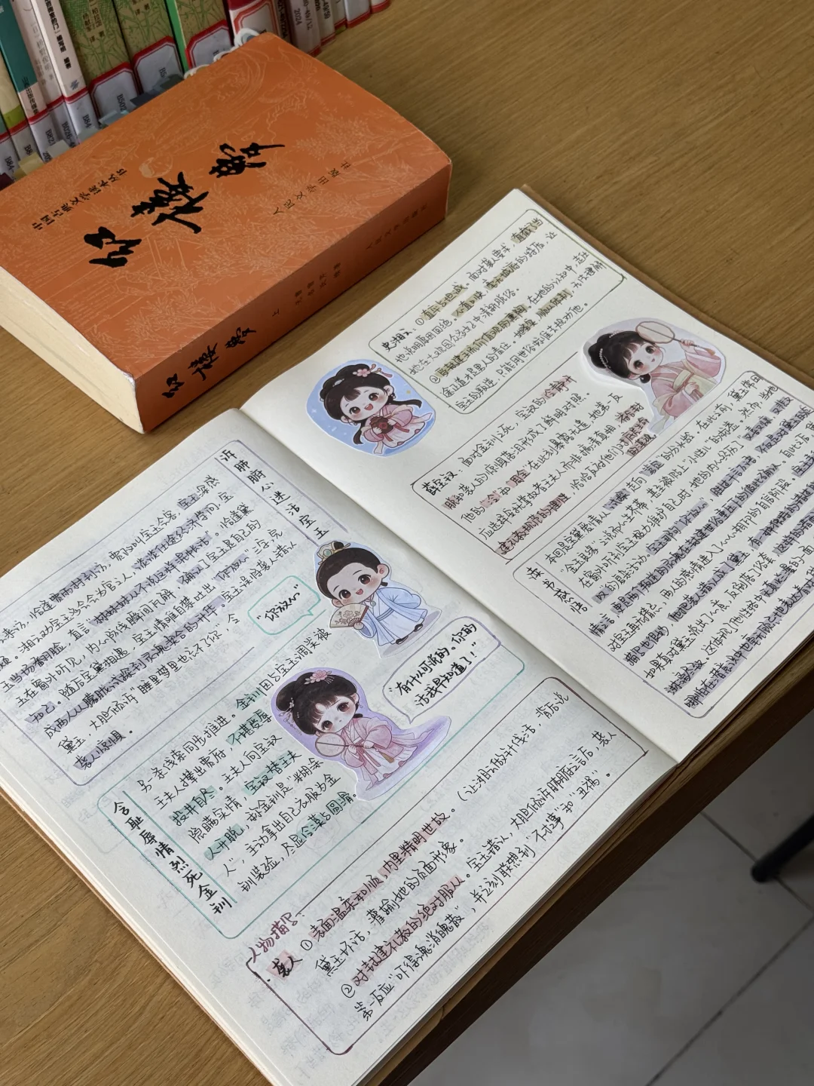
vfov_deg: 39.7
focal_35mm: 48
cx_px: 407
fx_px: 1505
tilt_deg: -53.5
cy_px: 543
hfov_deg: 30.3
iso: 50
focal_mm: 6.76
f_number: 1.78
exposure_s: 1/148
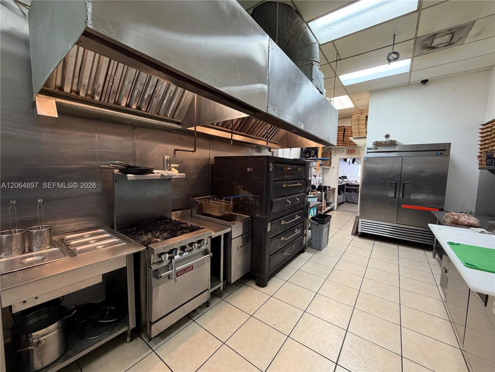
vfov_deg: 85.7
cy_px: 186
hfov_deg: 102.1
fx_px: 200
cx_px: 248
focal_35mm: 14
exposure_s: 1/43
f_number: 2.2
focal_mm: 2.22
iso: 250
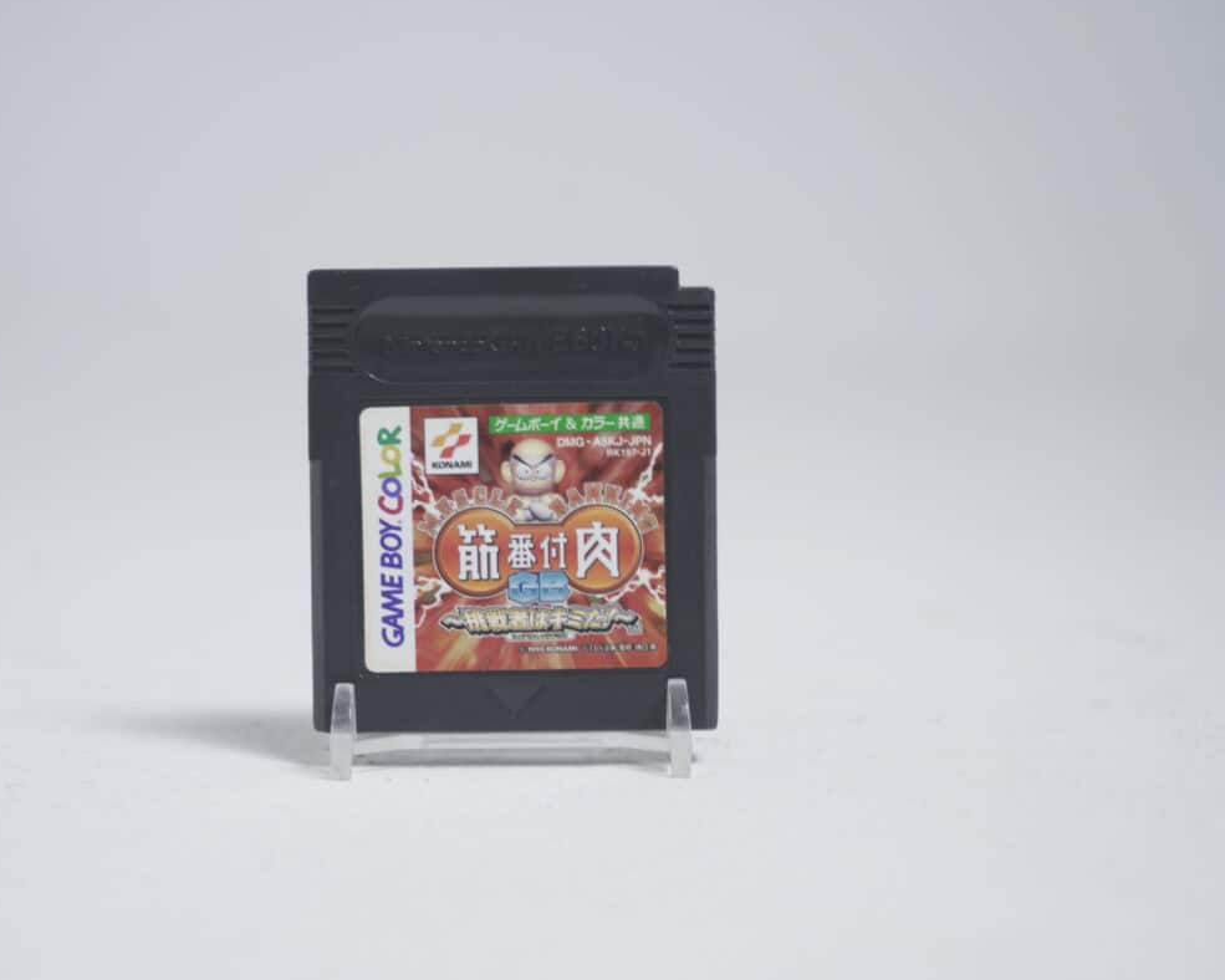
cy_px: 490
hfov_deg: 23.8
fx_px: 2900
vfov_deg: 19.2
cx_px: 509
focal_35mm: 80
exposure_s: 1/5
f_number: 5.6
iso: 100
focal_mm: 70
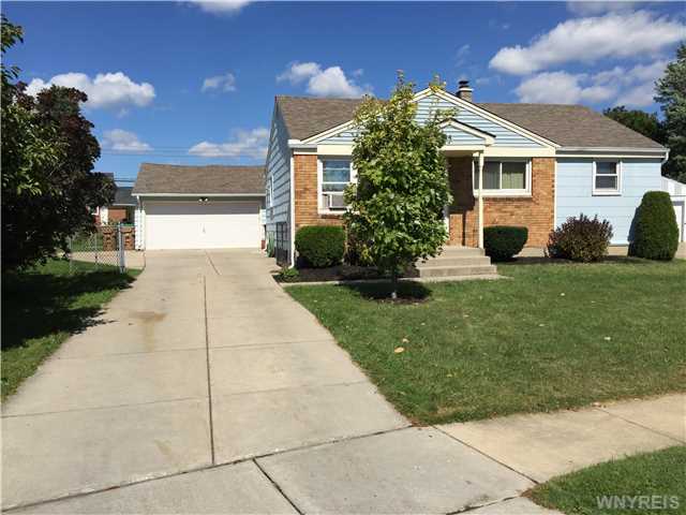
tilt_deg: -6.3
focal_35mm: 29
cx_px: 343
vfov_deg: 48.2
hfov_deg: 61.7
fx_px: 575
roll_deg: +0.1
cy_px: 258
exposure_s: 1/3300
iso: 32
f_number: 2.2
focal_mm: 4.15
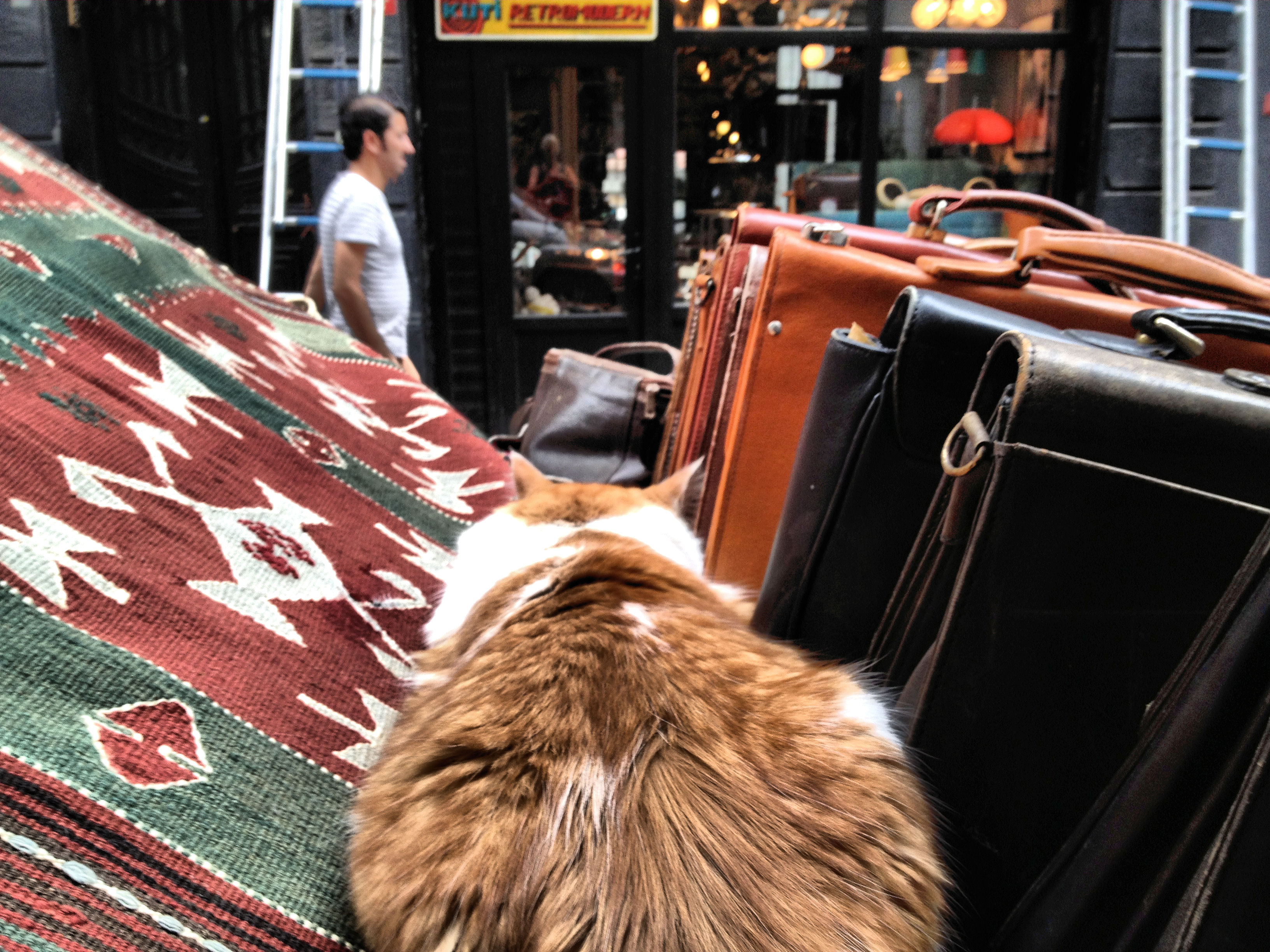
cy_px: 476
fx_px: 1284
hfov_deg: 52.6
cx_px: 635
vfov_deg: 40.7
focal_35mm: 35
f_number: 2.4
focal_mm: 4.28
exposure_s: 1/60
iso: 50
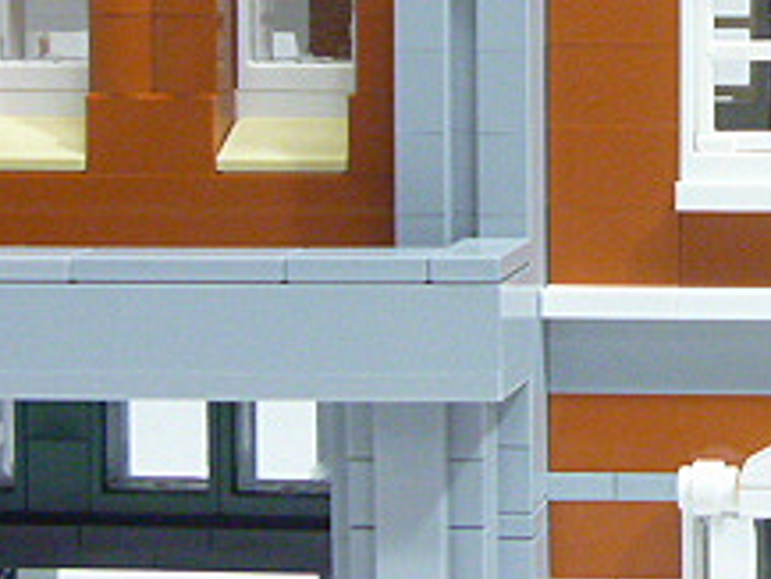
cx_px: 1077
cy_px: -28
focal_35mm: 103
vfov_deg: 14.1
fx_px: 2295
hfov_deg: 17.5
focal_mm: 6.3
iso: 400
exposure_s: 1/13
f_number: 3.5
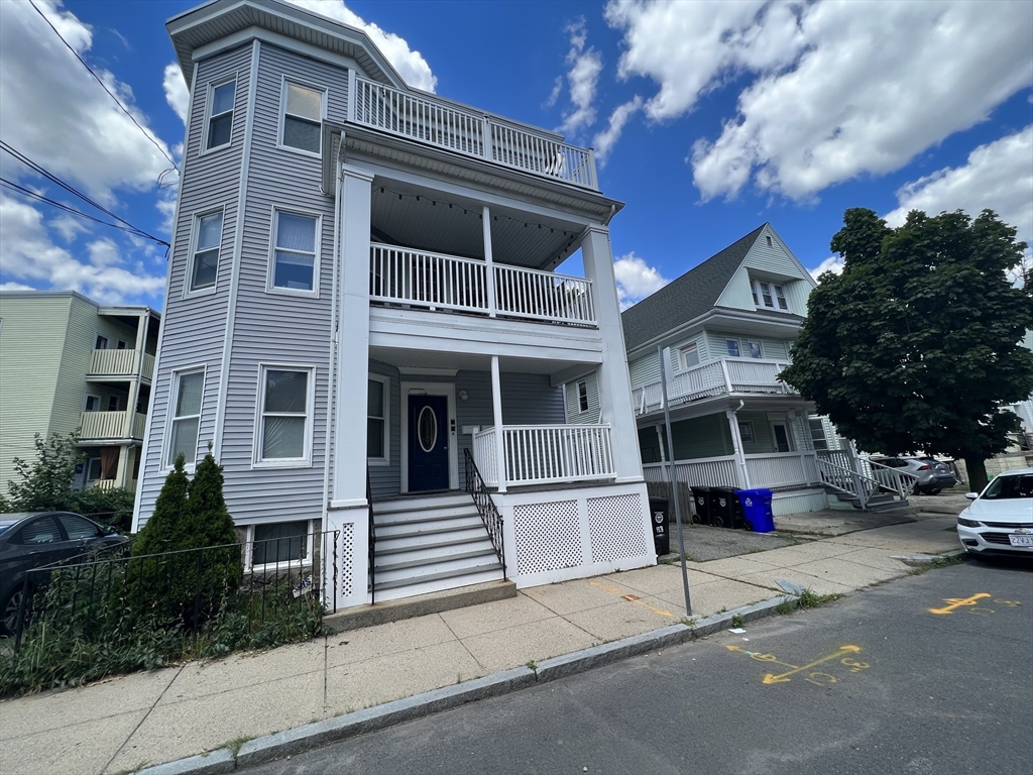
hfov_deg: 106.2
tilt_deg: +12.1
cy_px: 388
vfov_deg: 89.9
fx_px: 388
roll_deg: +4.0
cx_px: 516
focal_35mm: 13
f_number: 1.8
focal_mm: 1.57
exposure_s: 1/867
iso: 32
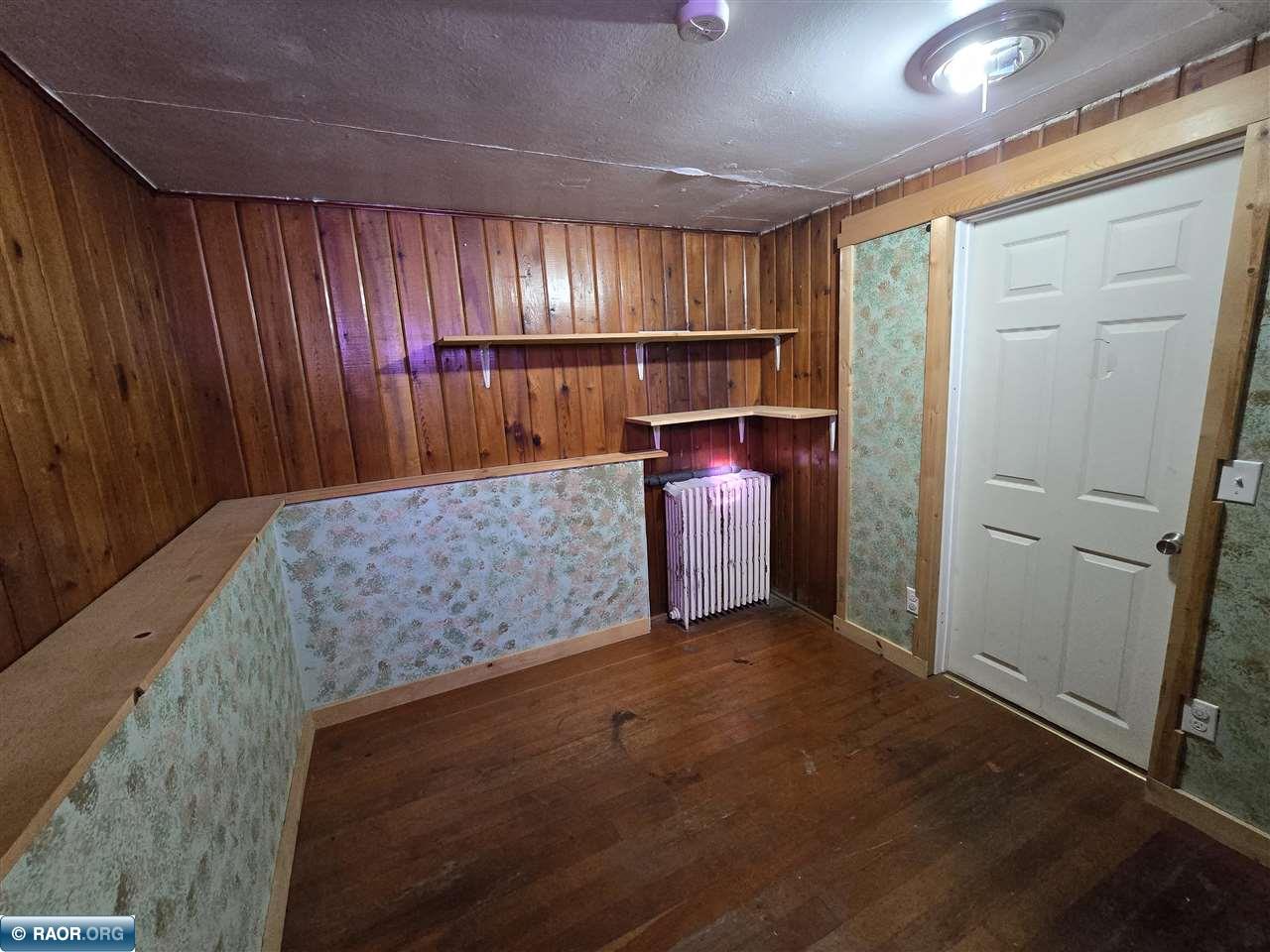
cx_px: 635
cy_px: 476
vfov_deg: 89.9
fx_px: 477
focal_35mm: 13
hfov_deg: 106.2
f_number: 2.2
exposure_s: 1/60
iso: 1000
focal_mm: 2.2
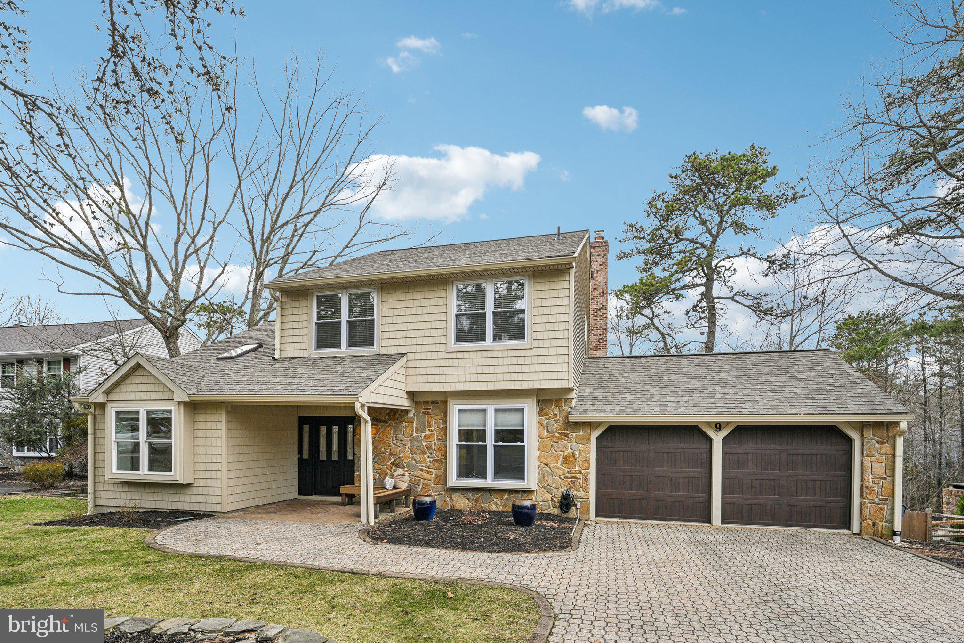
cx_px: 482
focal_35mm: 16
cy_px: 322
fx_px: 442
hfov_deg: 95.0
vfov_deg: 72.0
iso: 400
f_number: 8
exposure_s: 1/250
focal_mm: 16.5
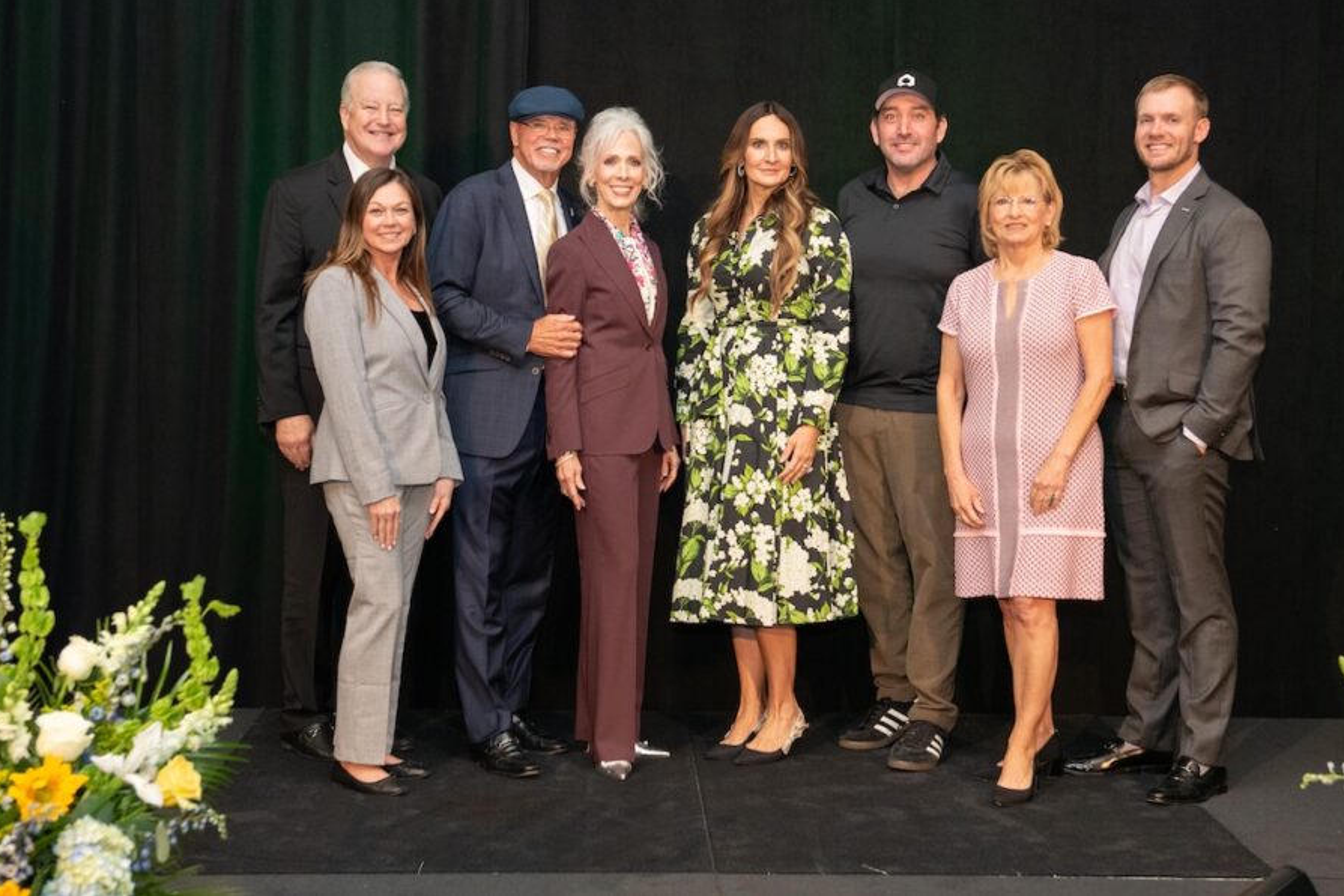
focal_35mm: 55
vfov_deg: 24.6
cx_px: 737
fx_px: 2053
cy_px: 384
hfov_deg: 36.2
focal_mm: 48
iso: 1600
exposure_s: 1/160
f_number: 5
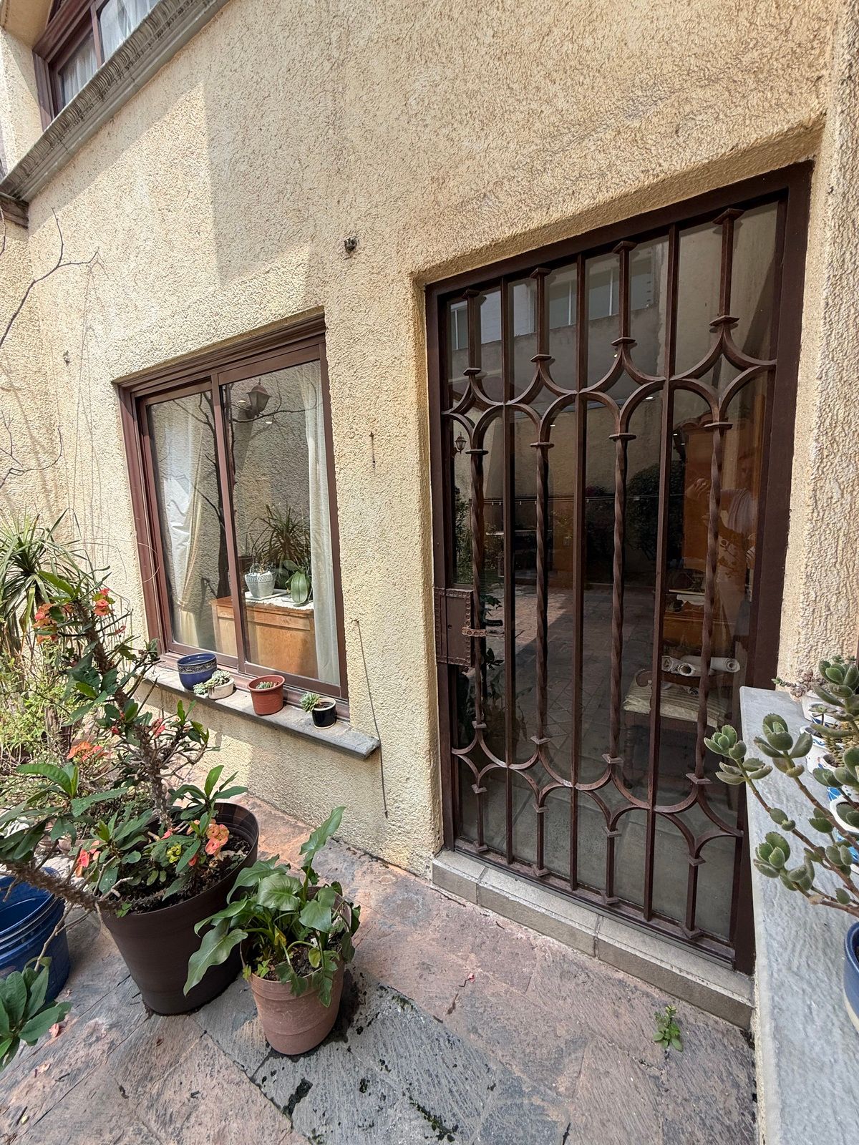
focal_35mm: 14
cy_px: 572
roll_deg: +0.8
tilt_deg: -9.1
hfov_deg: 85.7
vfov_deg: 102.1
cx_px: 430
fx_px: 463
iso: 50
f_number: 2.2
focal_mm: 2.22
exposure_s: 1/357
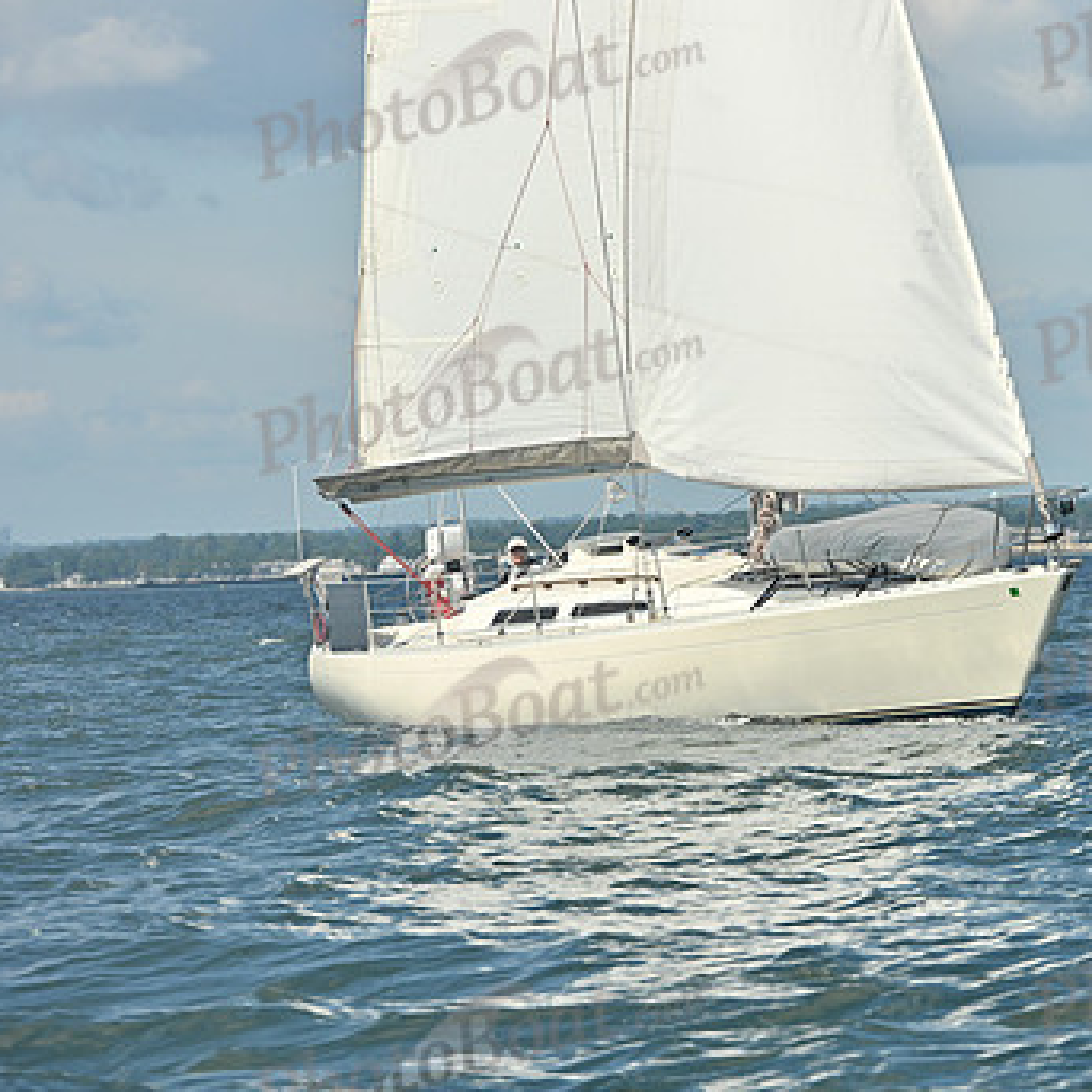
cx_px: 872
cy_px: 512
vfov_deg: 7.4
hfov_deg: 7.3
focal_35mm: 238
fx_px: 8494
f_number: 10
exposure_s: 1/1600
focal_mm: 165
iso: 320
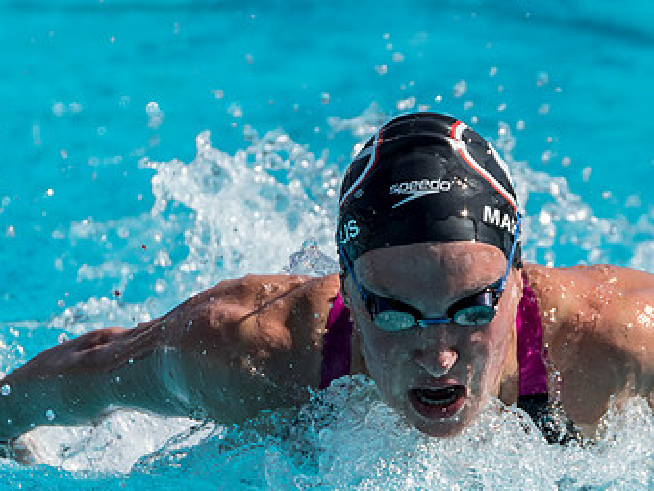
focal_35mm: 1100
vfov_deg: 1.4
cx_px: 344
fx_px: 20782
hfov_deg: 1.8
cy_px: 367
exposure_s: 1/1600
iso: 250
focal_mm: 280
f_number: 5.6
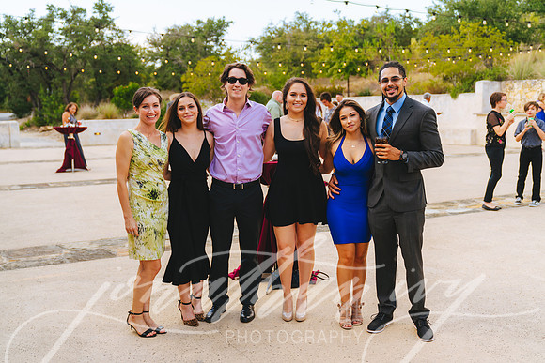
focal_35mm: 40
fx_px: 606
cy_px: 182
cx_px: 272
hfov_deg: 48.4
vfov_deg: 33.4
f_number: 2.8
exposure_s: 1/320
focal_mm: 40
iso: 200
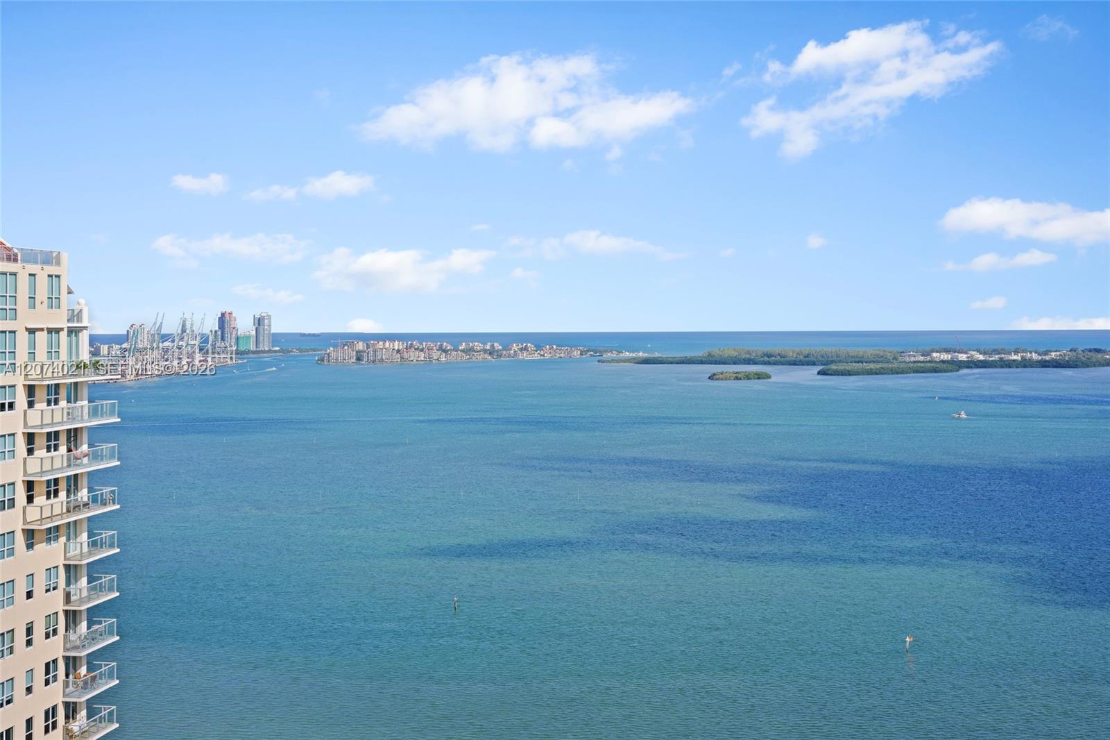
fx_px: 1541
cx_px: 555
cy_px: 370
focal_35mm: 50
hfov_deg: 39.6
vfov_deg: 27.0
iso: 64
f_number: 8
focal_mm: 50
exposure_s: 1/80
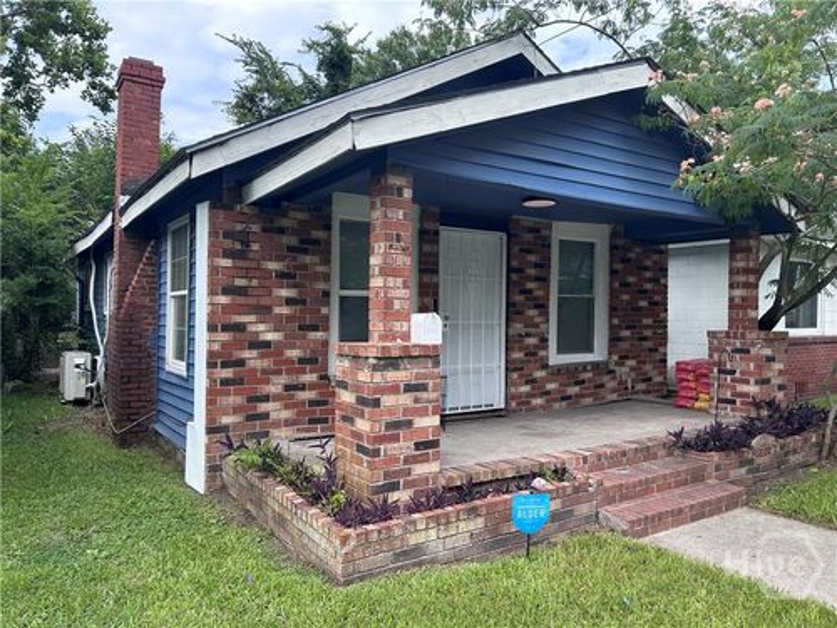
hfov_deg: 67.3
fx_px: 629
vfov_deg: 53.1
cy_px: 314
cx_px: 418
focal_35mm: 26
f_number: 1.5
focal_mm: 5.7
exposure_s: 1/1009
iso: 50
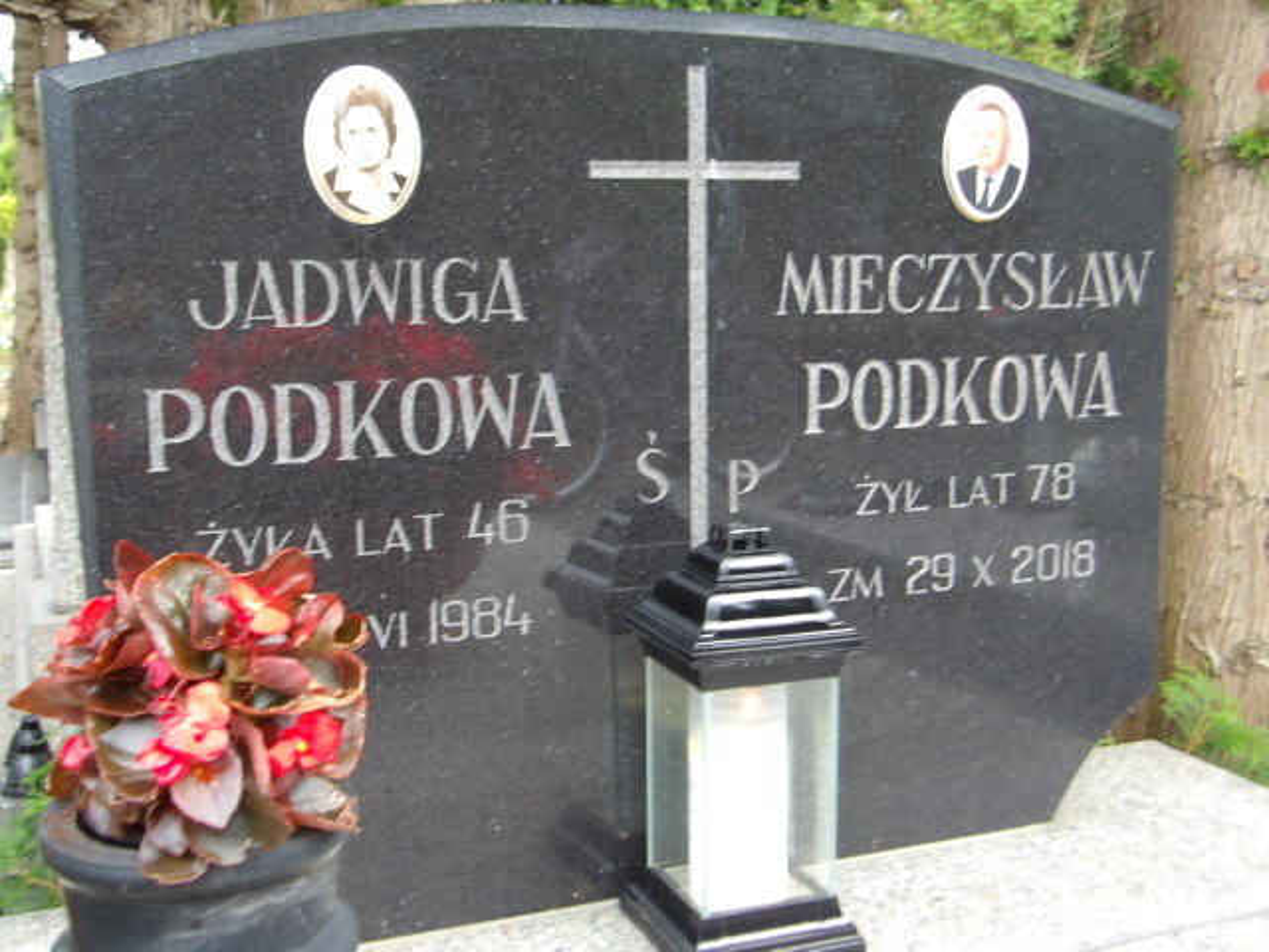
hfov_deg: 44.8
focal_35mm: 42
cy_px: 476
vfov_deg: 34.3
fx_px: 1540
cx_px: 634
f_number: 3.7
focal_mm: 7.6
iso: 100
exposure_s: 1/73
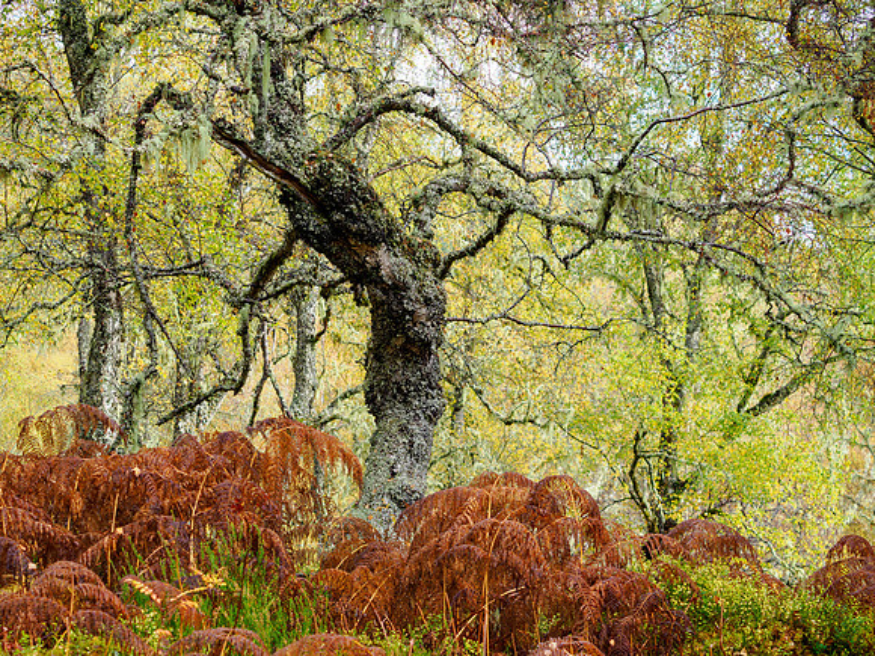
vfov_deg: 16.9
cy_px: 358
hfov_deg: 22.4
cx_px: 397
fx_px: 2209
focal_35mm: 87
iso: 200
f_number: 4
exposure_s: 1/50
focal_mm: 40
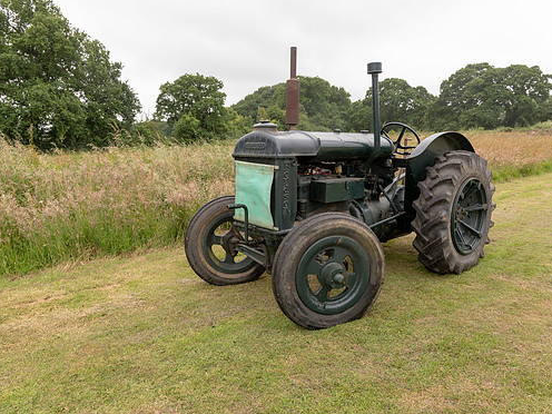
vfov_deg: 51.4
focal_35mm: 27
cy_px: 203
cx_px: 303
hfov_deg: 65.2
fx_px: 431
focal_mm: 24
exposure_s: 1/125
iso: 200
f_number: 6.3
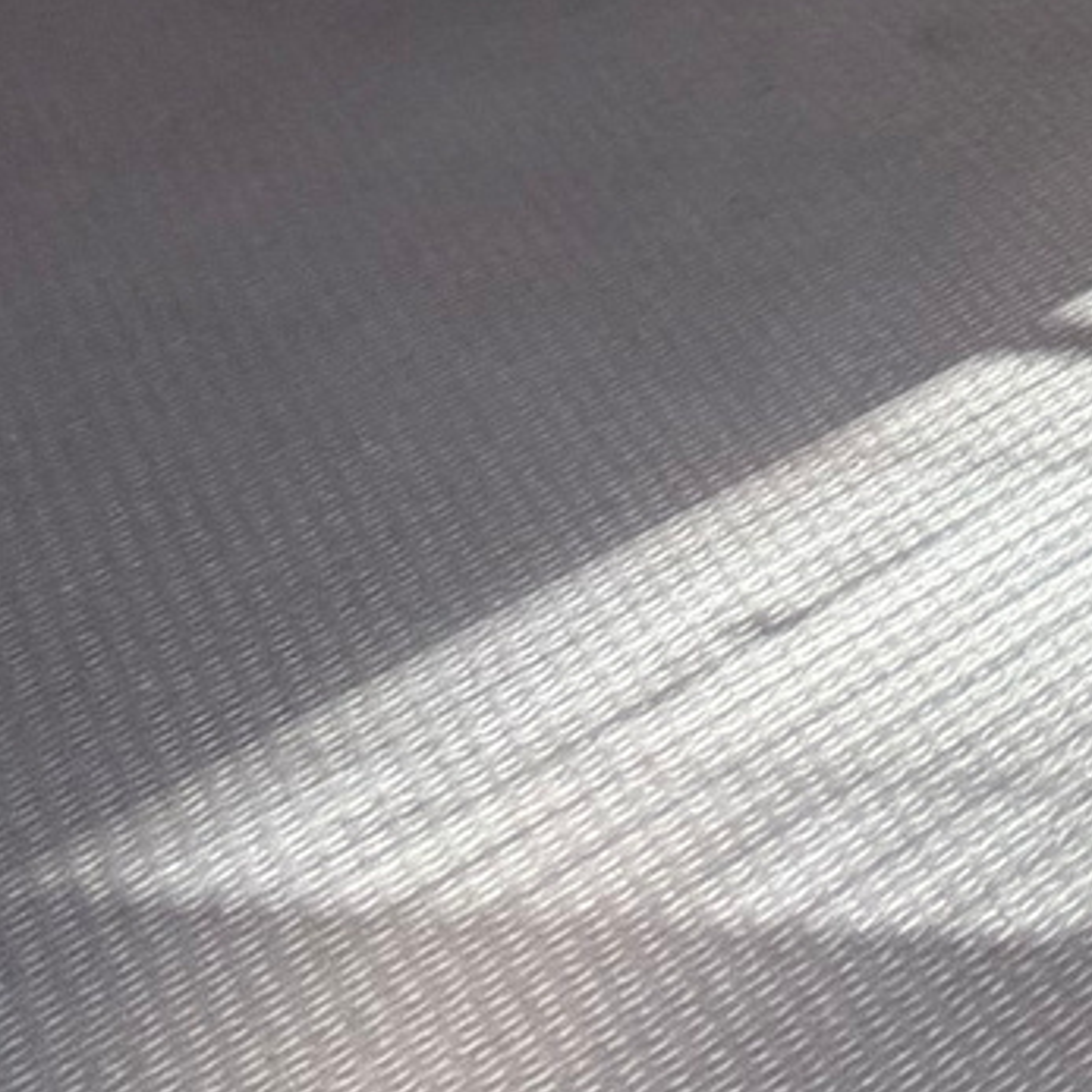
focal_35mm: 73
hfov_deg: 16.3
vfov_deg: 19.5
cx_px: 2354
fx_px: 2605
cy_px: -692
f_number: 2.2
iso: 160
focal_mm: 2.22
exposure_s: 1/120
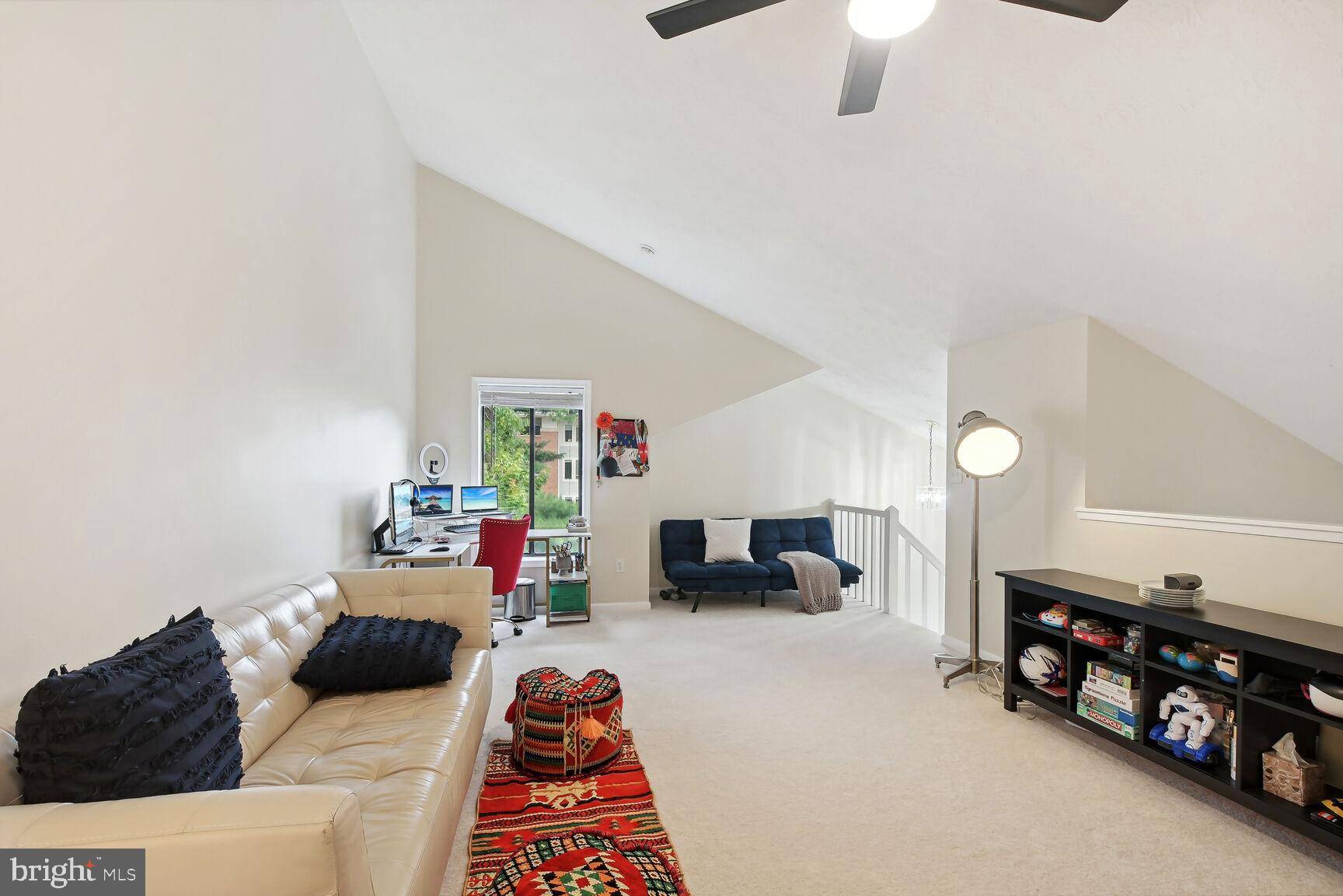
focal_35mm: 15
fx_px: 560
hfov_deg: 100.4
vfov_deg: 77.3
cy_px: 448
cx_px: 672
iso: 640
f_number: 6.3
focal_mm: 10
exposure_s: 1/40
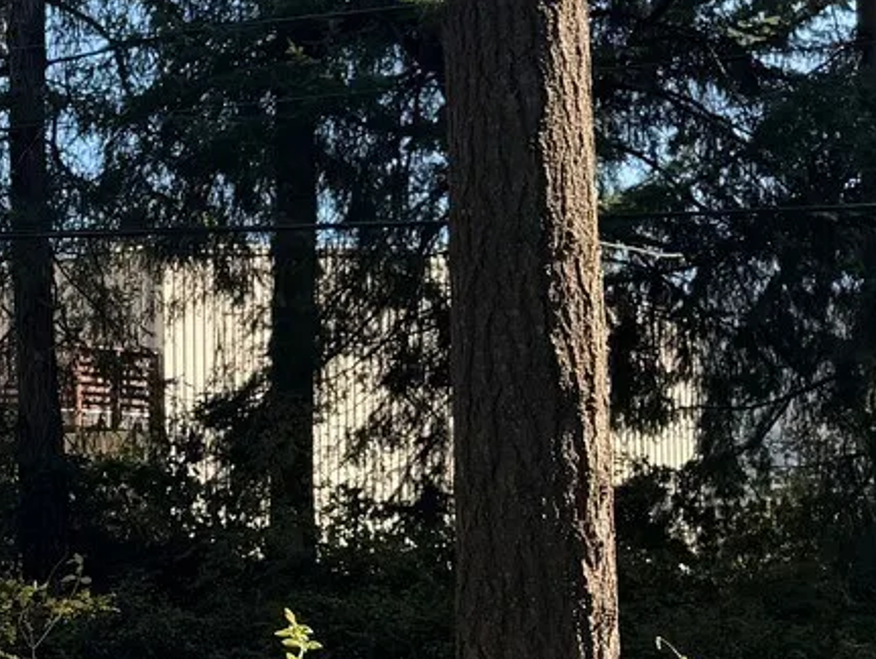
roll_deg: -0.8
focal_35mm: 89
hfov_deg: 19.3
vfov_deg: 16.6
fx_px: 2254
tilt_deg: +5.3
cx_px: -421
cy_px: 364
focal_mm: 6.76
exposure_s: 1/1314
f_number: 1.78
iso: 80
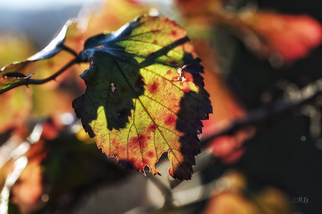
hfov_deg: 19.5
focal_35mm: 105
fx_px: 939
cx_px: 161
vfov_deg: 13.0
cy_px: 107
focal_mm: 105
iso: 360
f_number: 8
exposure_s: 1/125
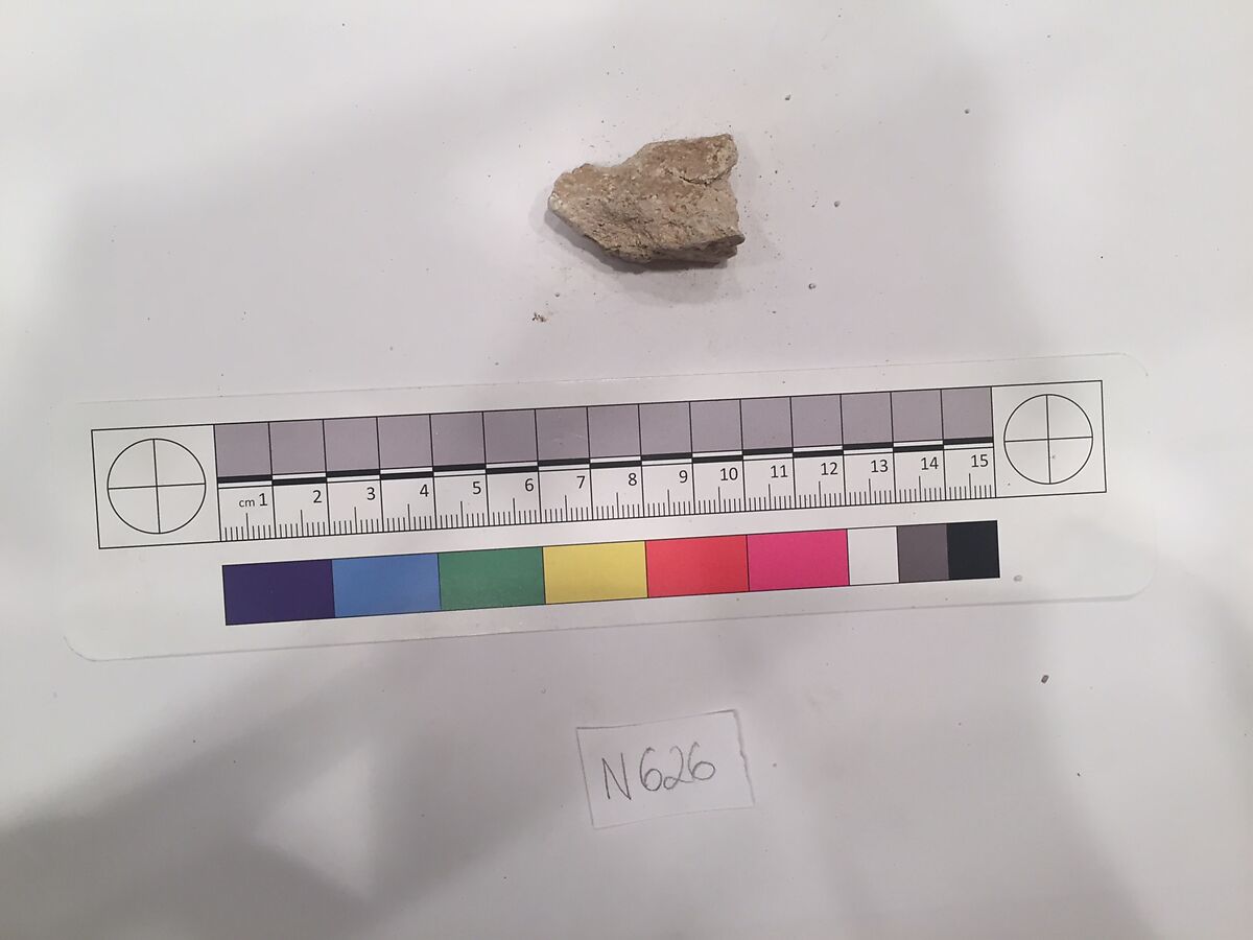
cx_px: 626
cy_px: 470
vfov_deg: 48.2
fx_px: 1050
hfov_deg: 61.7
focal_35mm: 29
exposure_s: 1/40
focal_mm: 4.15
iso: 32
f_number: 2.2
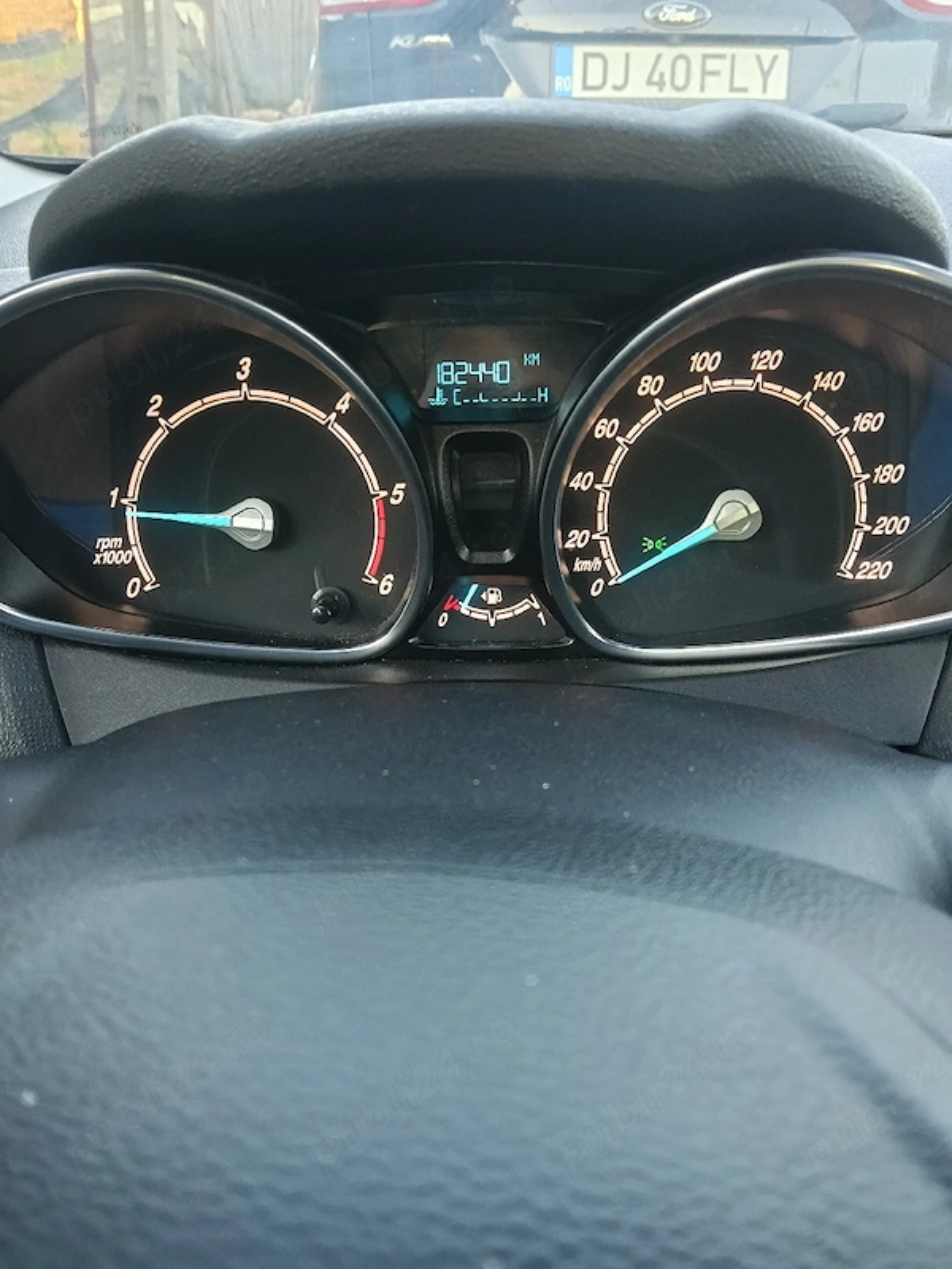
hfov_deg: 51.4
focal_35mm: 27
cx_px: 476
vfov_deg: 65.3
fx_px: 990
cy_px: 634
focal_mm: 3.98
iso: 320
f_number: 1.8
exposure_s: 1/33.3
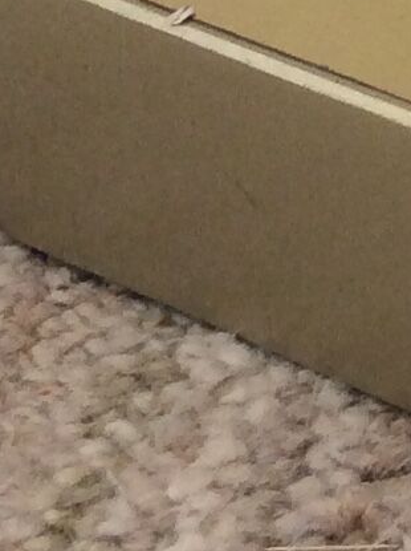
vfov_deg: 9.3
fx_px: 3174
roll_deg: -3.3
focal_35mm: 200
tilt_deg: -22.4
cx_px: 1082
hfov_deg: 6.9
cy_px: -574
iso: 50
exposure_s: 1/50
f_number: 2.4
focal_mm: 3.3
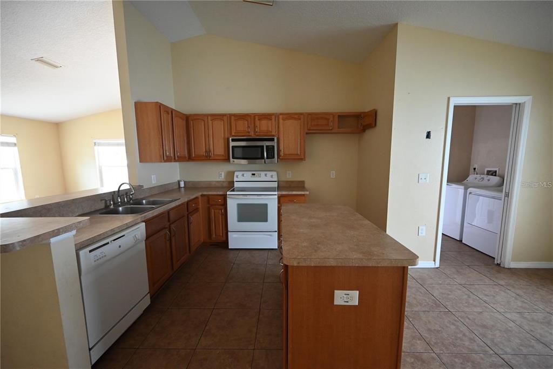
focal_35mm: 14
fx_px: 215
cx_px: 276
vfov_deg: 81.2
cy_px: 184
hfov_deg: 104.3
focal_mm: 14
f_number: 4
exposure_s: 1/125
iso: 2200
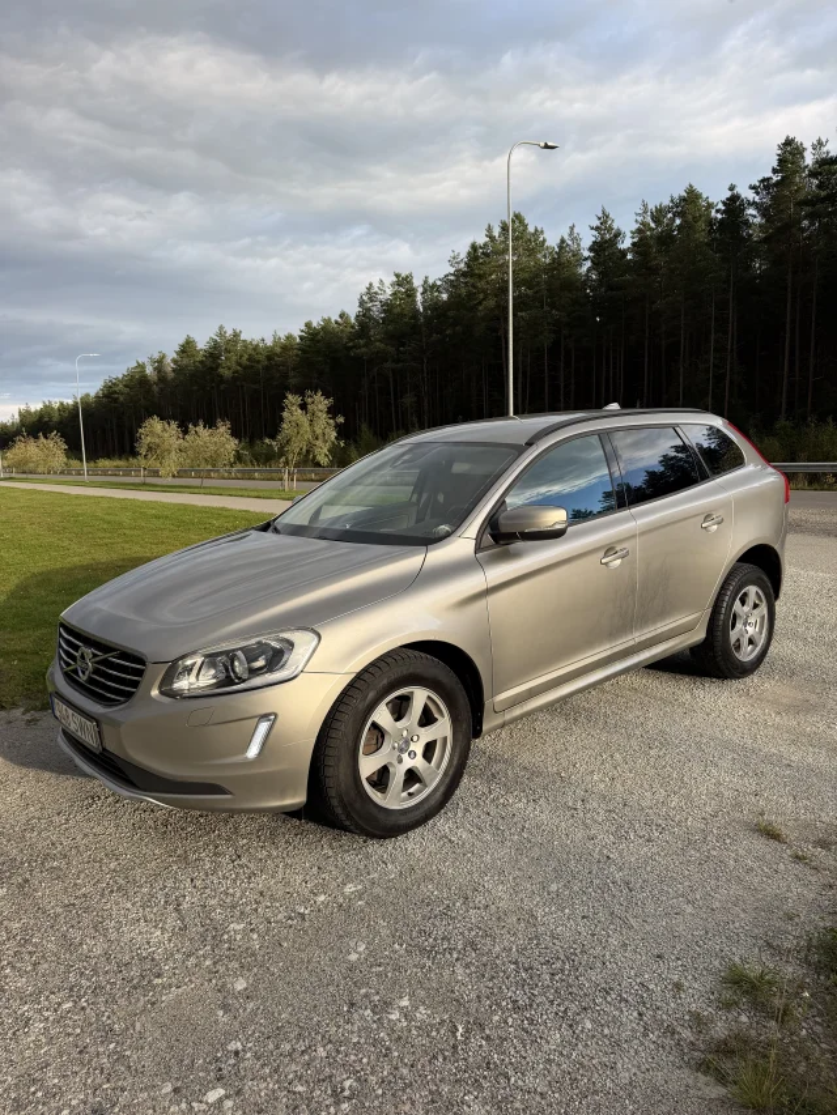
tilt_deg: -8.6
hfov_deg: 56.8
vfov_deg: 71.6
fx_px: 774
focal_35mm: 24
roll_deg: +2.1
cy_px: 558
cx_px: 418
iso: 80
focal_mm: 6.76
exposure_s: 1/788
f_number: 1.78
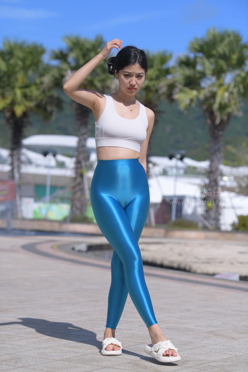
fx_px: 982
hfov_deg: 14.4
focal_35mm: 95
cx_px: 124
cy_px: 186
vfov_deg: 21.5
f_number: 4
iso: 100
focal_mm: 95
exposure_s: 1/2000
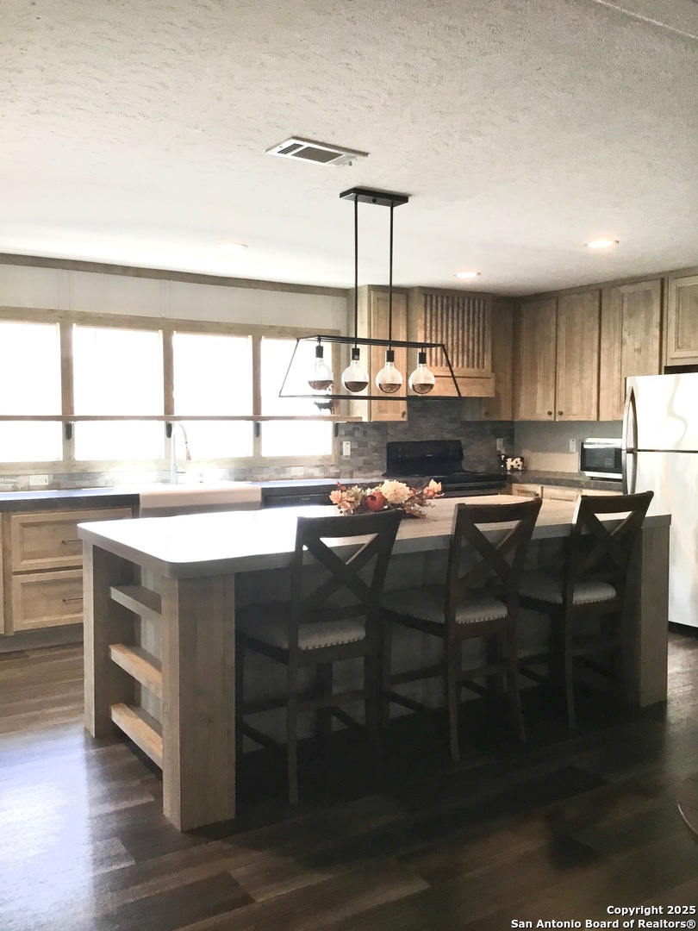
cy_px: 466
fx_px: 833
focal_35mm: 31
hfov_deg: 45.4
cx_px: 349
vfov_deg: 58.4
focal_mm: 3.3
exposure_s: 1/30
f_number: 2.4
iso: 32
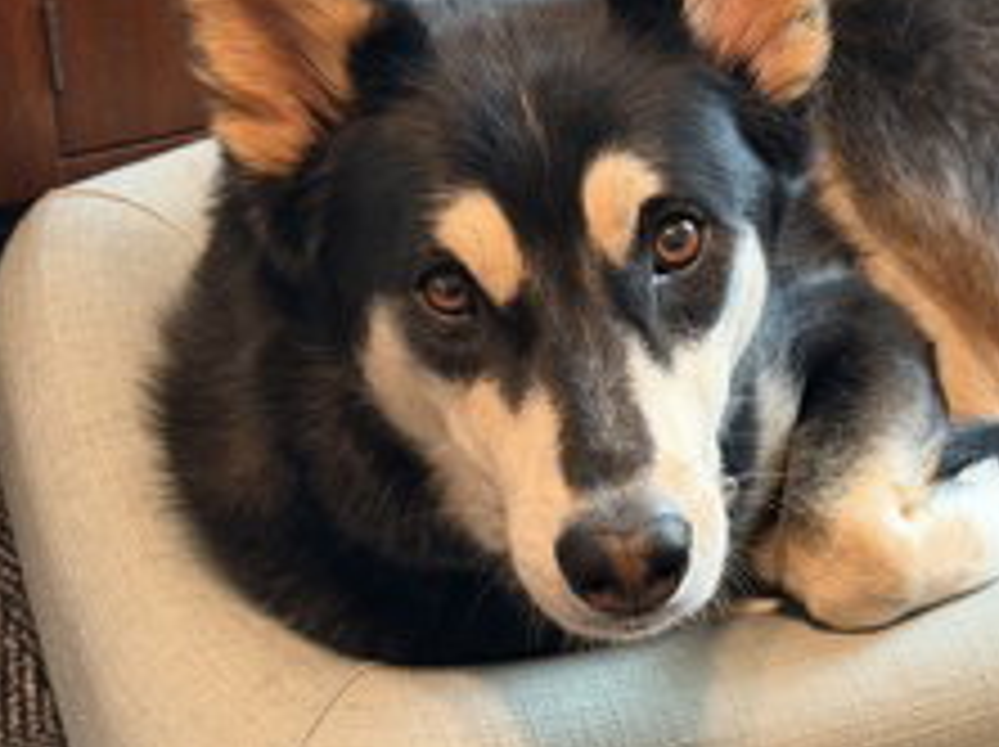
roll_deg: -2.9
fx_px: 2623
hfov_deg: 21.3
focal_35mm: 91
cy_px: 367
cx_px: 778
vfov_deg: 16.2
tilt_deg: -30.7
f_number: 1.78
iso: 500
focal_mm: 6.76
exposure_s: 1/40
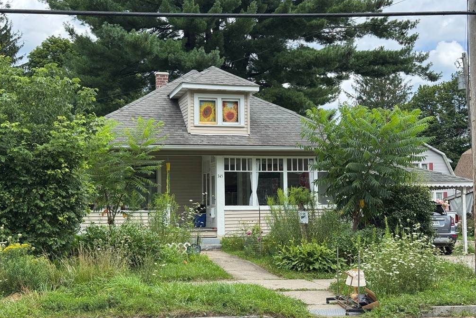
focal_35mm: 51
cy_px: 166
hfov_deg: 38.9
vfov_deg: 26.5
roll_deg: +0.1
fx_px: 674
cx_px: 235
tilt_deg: +2.5
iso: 64
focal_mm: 6.76
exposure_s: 1/1312
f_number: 1.78
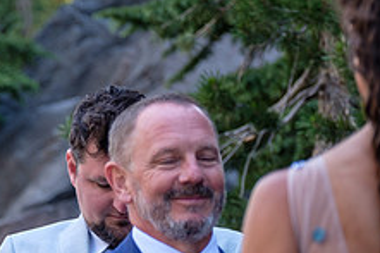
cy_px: 261
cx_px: -64
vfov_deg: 4.9
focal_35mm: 281
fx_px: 2964
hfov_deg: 7.3
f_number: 2.8
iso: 200
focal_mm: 71.5
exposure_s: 1/60
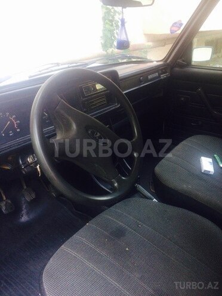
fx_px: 248
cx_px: 111
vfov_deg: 61.7
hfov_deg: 48.2
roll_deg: +4.3
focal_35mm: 29
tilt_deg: -27.6
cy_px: 148
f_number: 2.2
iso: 64
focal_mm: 4.15
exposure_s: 1/33
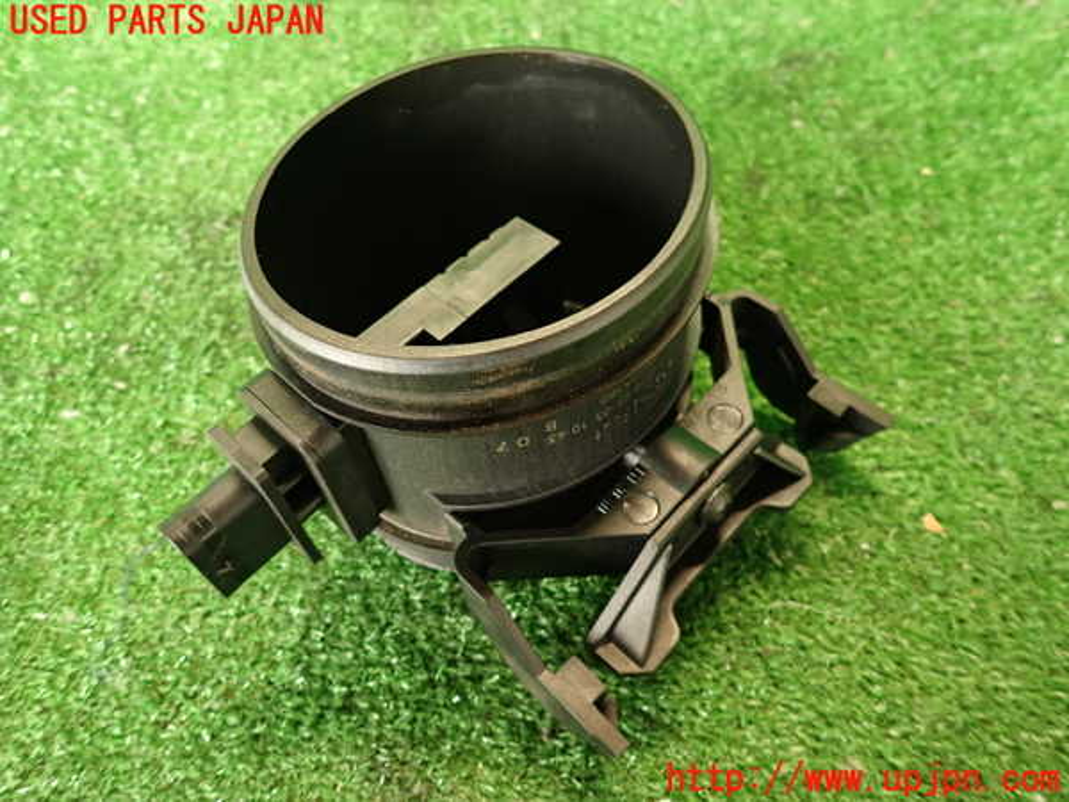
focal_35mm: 25
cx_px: 534
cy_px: 401
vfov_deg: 54.9
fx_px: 772
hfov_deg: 69.4
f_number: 2
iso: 320
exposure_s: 1/30
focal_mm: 4.5
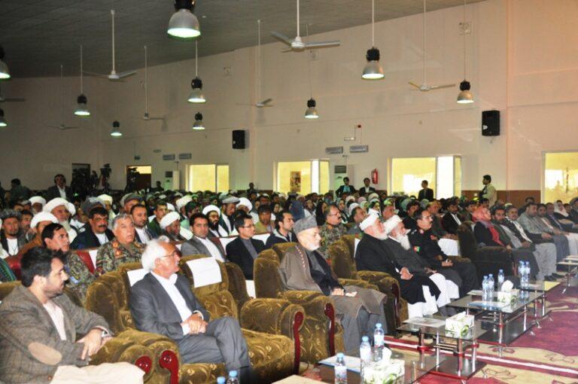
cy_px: 192
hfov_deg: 53.2
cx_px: 289
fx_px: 577
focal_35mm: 36
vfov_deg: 36.8
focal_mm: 24
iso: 800
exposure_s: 1/60
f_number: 3.8
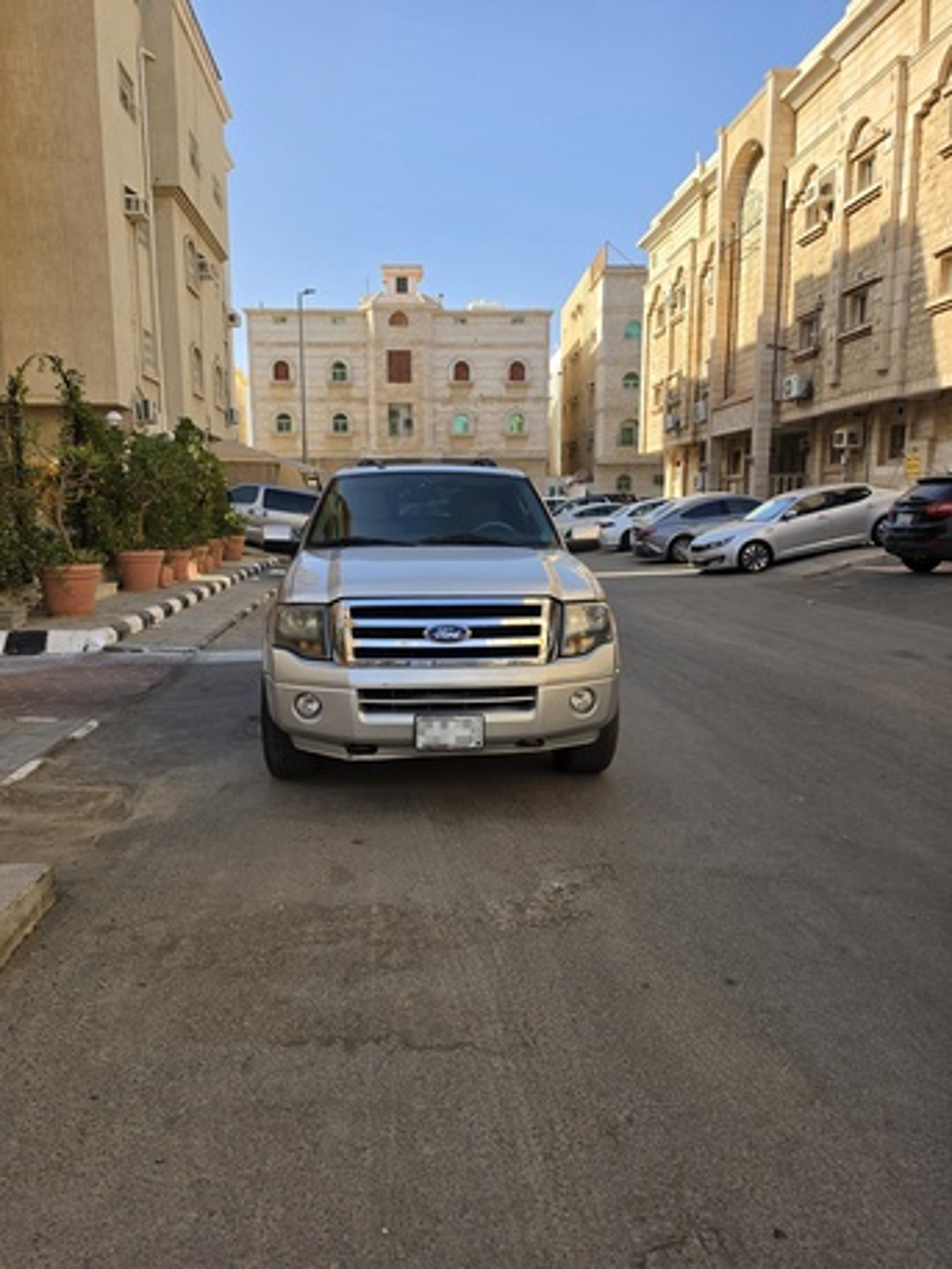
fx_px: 843
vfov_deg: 73.9
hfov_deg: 58.9
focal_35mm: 23
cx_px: 476
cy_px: 634
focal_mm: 6.5
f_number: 1.4
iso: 64
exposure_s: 1/5000
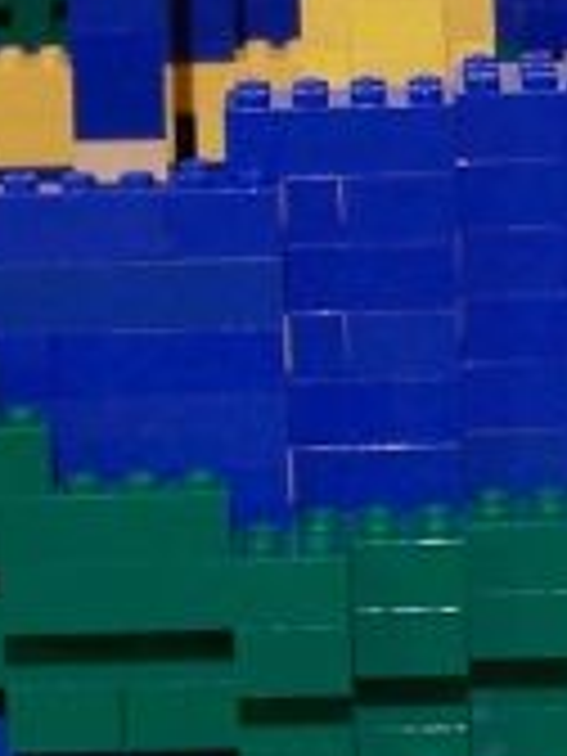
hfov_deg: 6.1
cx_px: 256
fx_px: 5329
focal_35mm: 244
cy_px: 603
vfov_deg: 8.1
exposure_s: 1/2
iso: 80
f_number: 2.8
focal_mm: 6.7
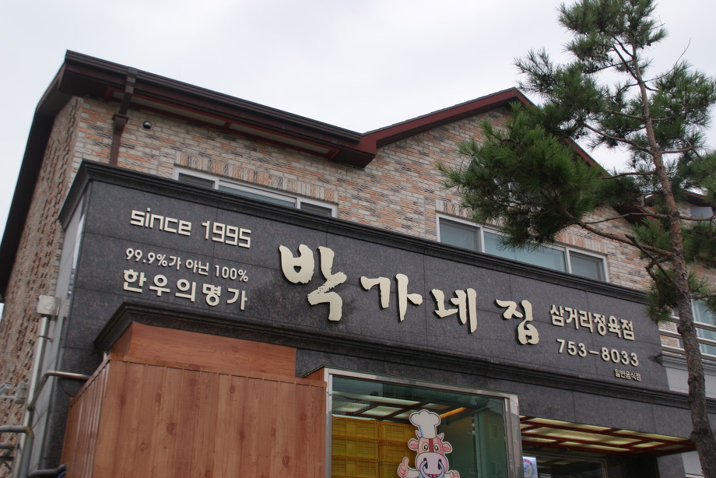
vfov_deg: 33.4
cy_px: 235
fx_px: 796
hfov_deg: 48.4
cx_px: 363
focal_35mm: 40
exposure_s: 1/60
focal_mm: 26
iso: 100
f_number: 5.6
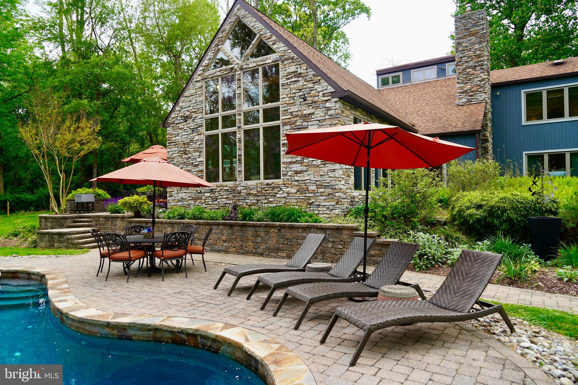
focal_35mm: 24
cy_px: 192
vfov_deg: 53.1
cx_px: 289
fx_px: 385
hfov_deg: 73.7
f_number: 5
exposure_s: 1/80
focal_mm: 24
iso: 100
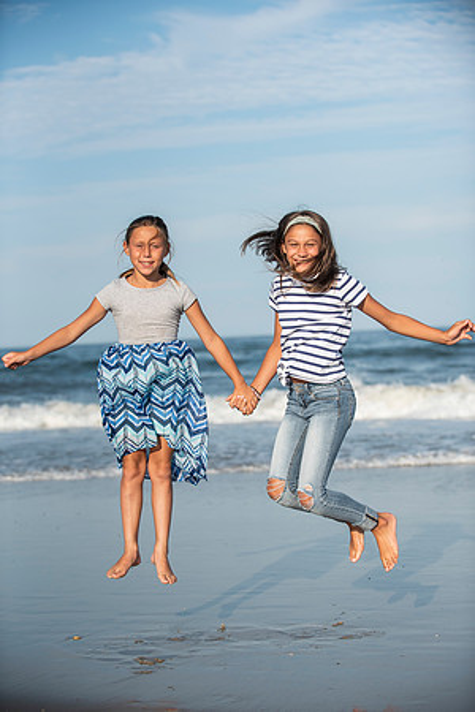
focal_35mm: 78
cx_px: 238
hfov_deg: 17.5
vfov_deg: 26.0
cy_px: 356
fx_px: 1544
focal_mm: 78
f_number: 3.5
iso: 250
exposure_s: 1/4000
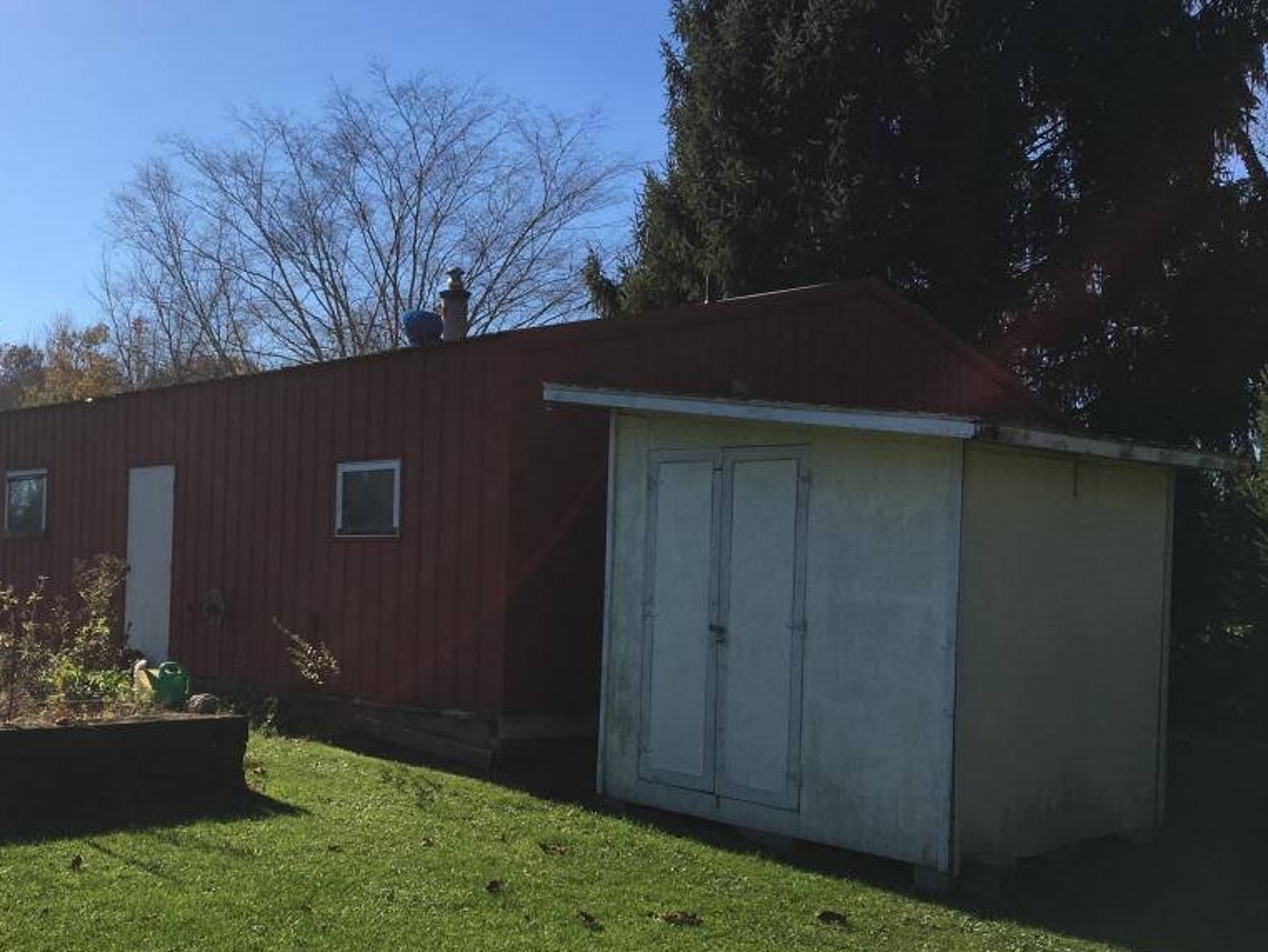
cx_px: 418
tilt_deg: +0.6
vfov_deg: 36.7
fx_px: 1429
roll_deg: -2.1
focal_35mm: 39
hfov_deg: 47.1
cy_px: 560
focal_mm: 4.15
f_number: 2.2
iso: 25
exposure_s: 1/2079
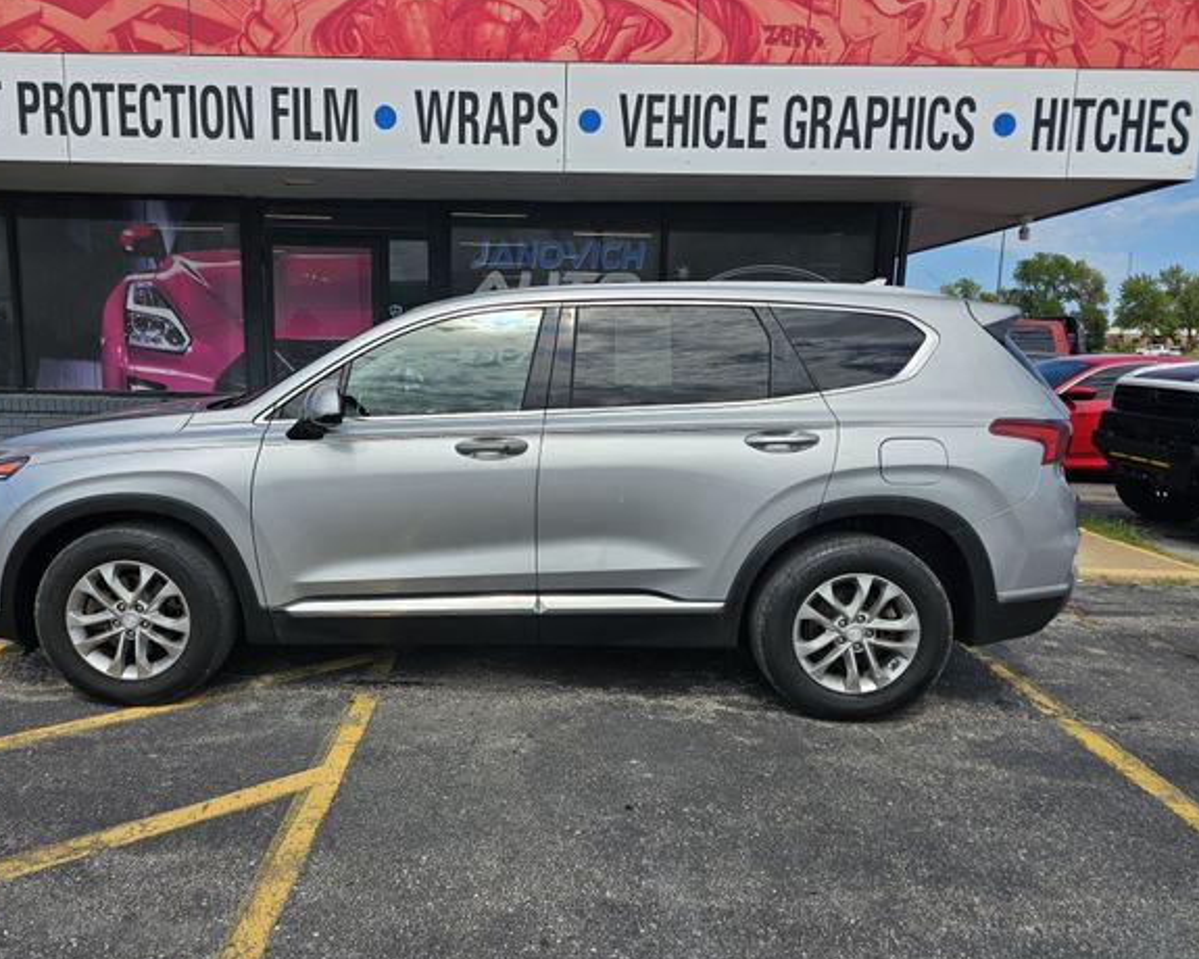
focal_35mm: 25
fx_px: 887
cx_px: 540
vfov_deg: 56.8
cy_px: 486
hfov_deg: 67.9
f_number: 1.7
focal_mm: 6.3
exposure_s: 1/934
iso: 10
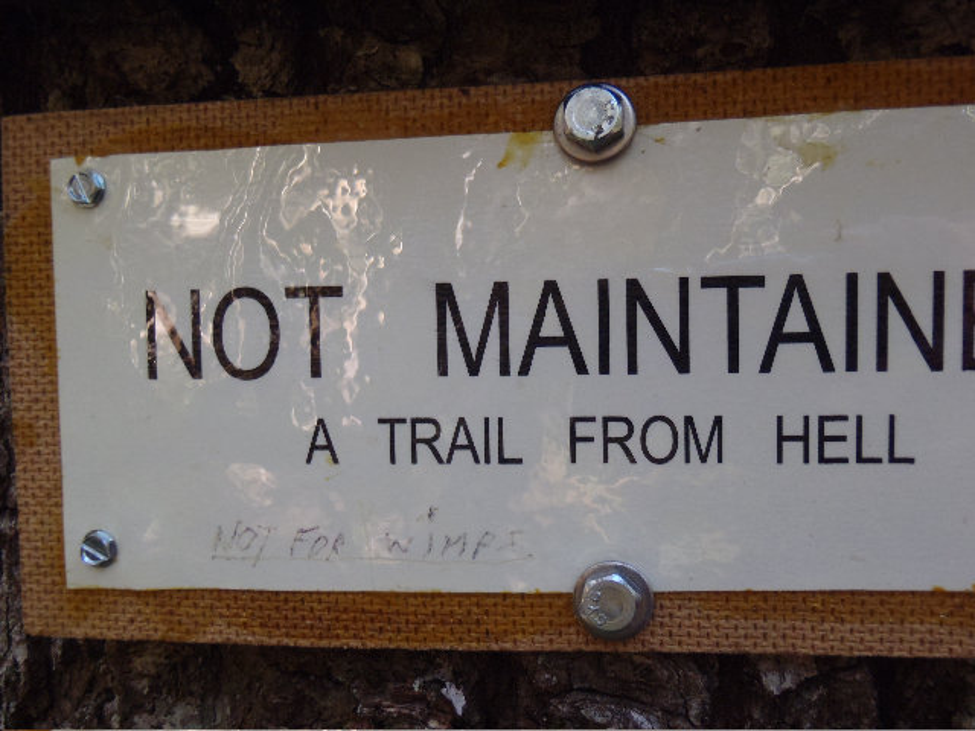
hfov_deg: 50.1
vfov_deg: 38.7
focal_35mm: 37
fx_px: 1042
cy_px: 366
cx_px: 488
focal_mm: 6.64
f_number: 4.7
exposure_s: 1/25
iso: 200
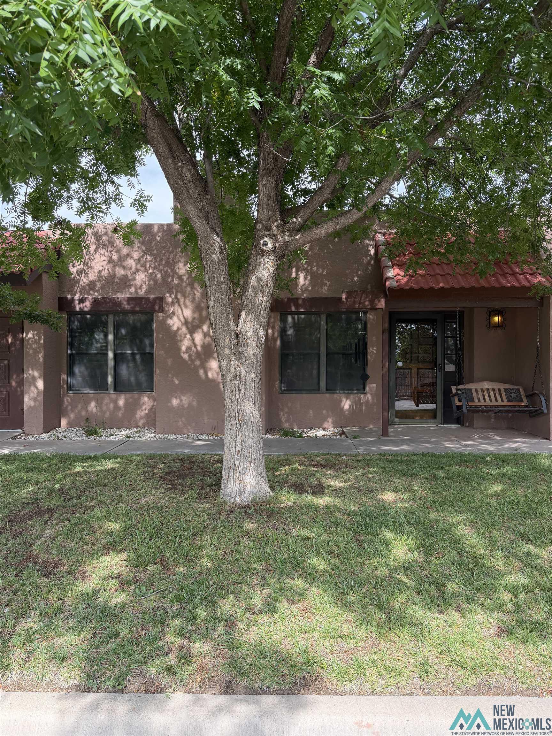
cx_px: 276
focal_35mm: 24
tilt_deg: -0.9
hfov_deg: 56.8
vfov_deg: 71.6
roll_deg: -0.9
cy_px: 368
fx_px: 510
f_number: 1.78
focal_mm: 6.76
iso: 100
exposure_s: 1/1106
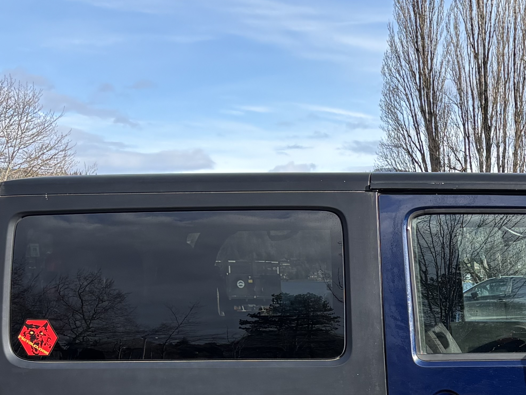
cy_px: 475
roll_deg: -0.5
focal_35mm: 75
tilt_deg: -9.8
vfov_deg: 18.6
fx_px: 1140
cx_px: 568
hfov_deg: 24.4
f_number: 1.6
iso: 50
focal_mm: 5.96
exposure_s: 1/716
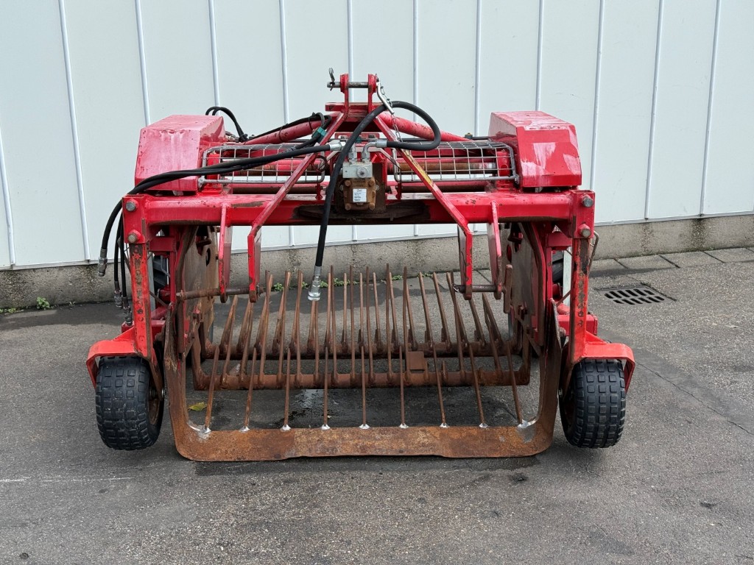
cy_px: 282
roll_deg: -0.2
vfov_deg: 30.3
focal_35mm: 48
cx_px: 377
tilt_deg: -15.9
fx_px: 1046
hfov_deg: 39.7
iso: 64
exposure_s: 1/1242
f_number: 1.78
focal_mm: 6.76
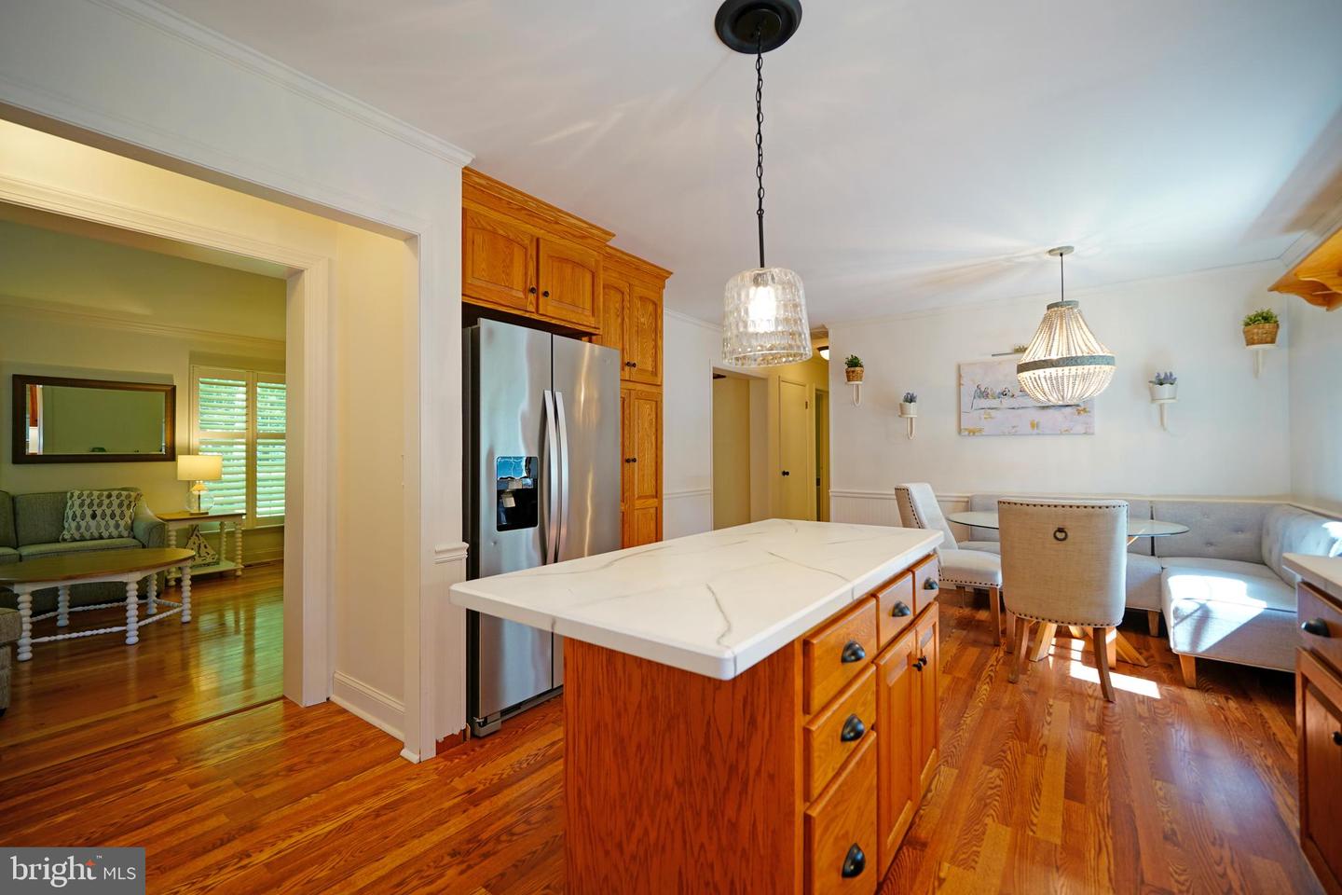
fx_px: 559
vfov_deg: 77.3
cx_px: 671
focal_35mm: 15
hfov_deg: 100.4
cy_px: 448
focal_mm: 10
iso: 200
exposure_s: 1/30
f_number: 2.8
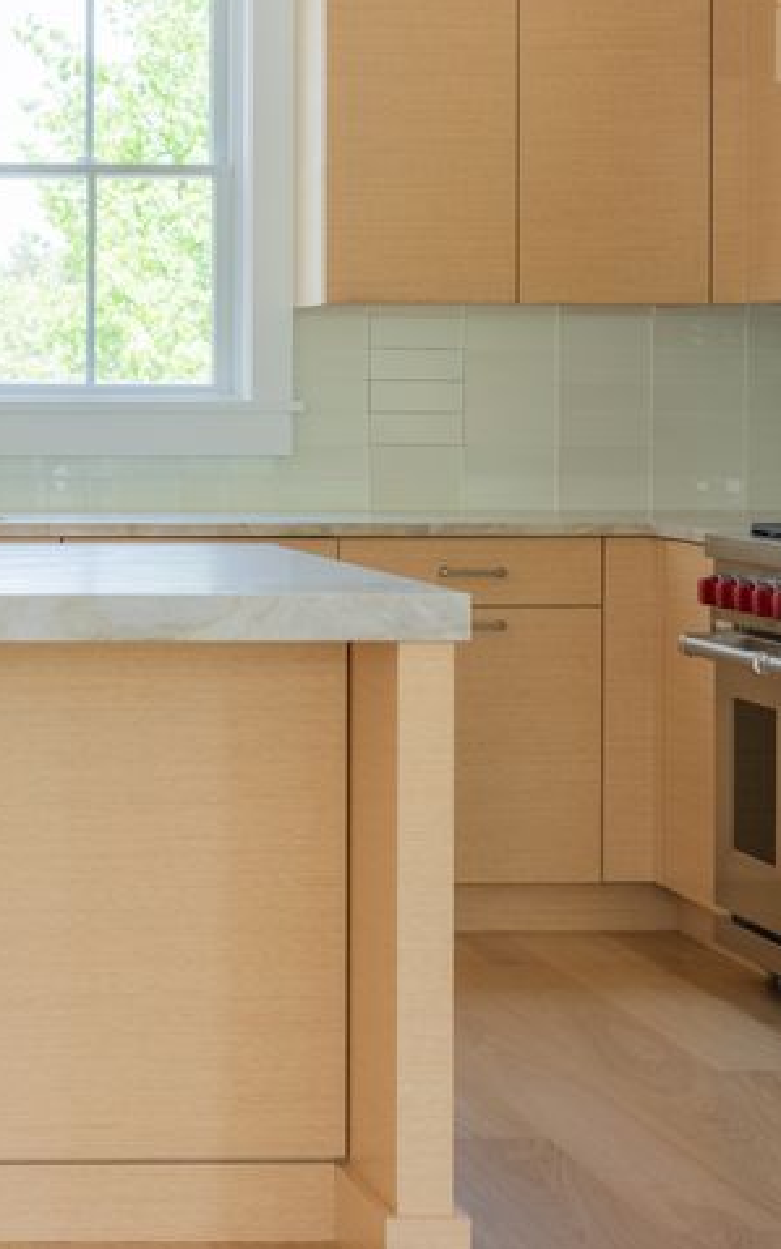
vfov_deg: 23.8
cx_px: -243
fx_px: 2961
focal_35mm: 87
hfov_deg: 14.4
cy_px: 512
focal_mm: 34
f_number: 9
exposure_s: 1/25
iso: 100
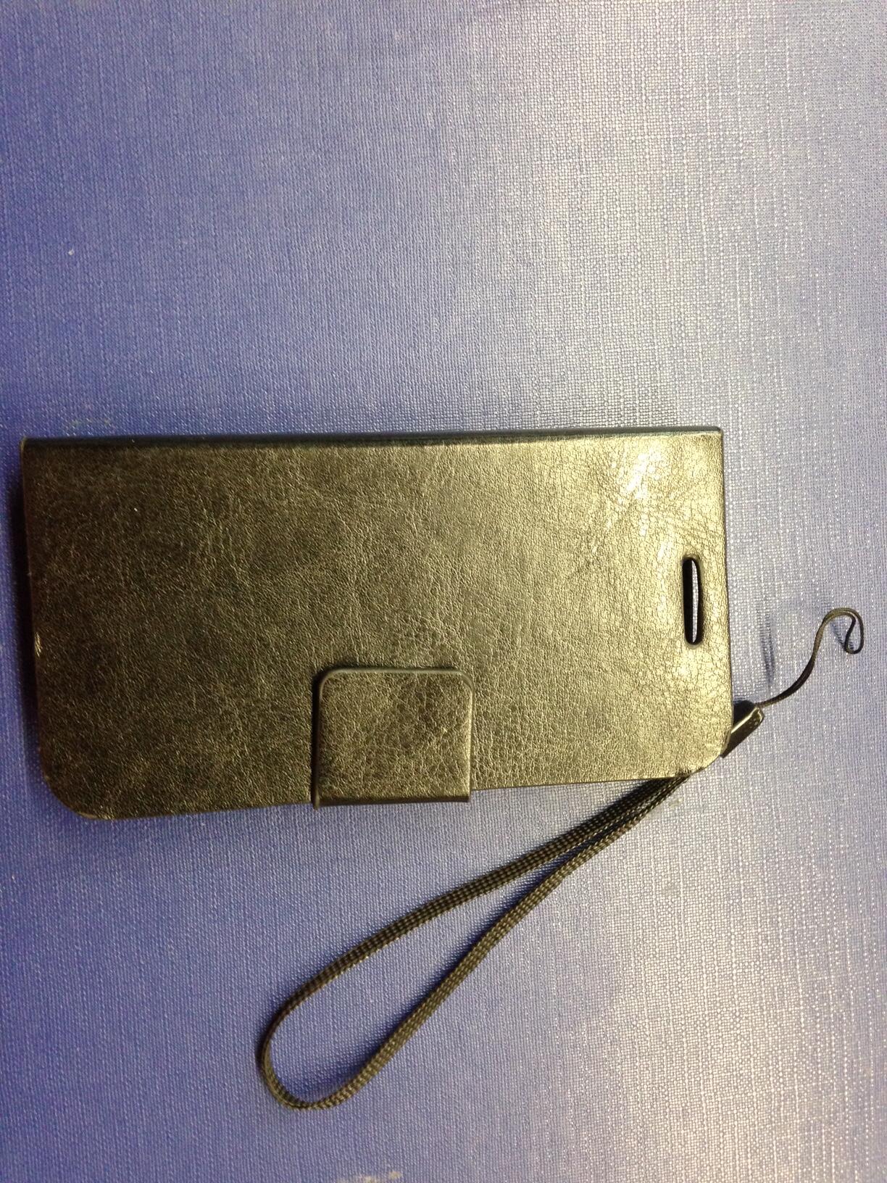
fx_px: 1127
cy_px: 592
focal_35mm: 33
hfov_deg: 42.9
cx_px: 444
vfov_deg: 55.4
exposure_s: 1/20
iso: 200
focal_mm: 4.12
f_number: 2.4
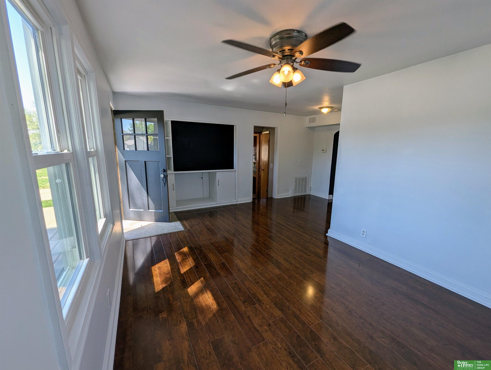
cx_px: 246
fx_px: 185
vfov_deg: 90.1
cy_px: 185
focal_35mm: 13
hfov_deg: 106.1
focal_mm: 1.95
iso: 40
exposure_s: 1/89.6
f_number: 2.2
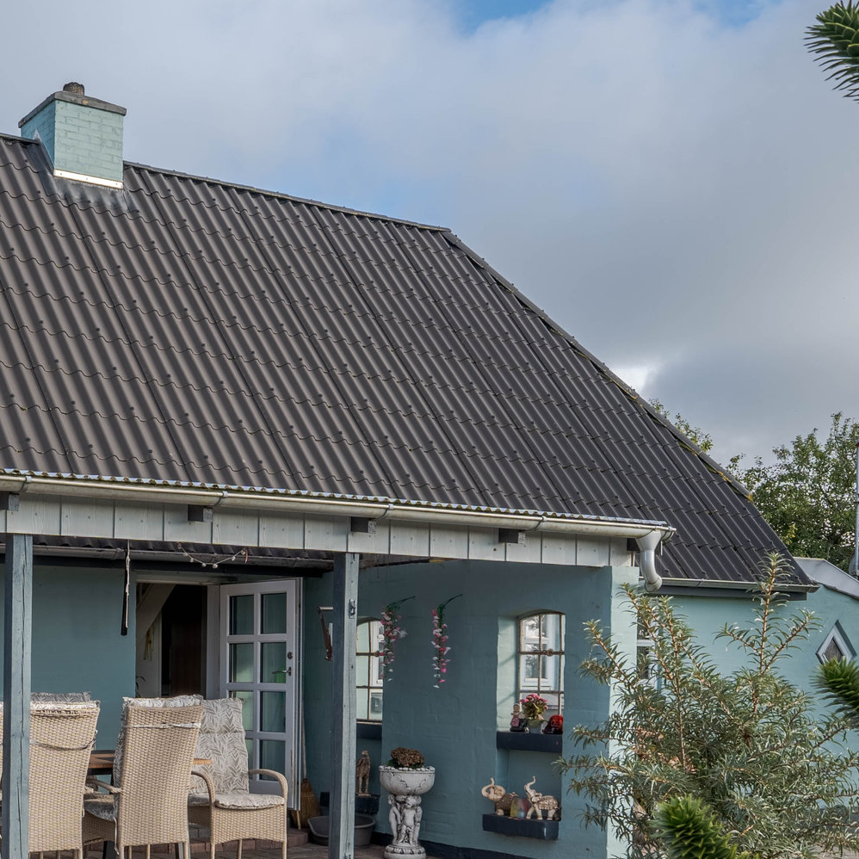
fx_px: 1306
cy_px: 705
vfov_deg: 35.1
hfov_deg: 33.7
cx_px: 32
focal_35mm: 47
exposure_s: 1/1600
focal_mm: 18.2
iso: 100
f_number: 8
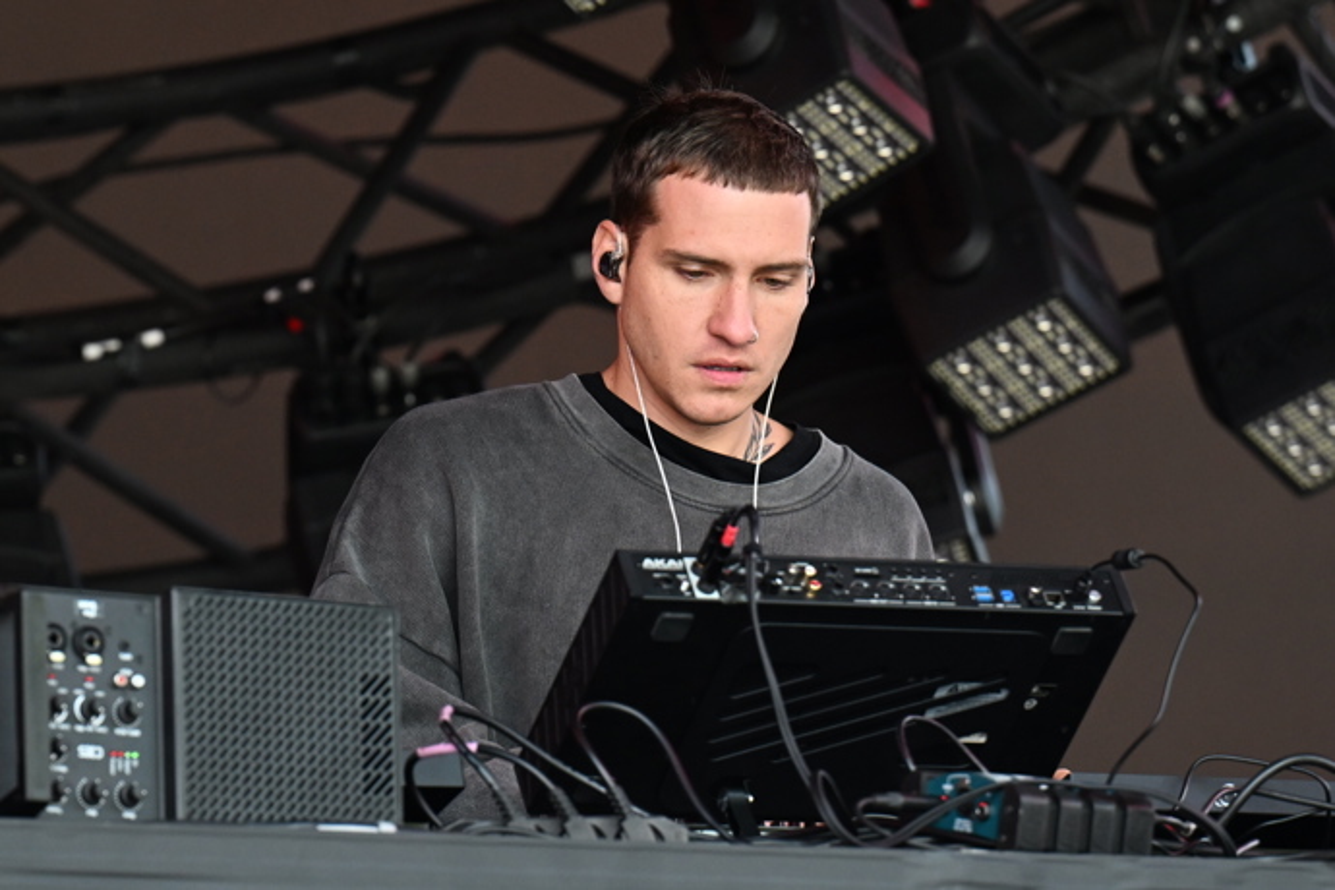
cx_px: 668
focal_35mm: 300
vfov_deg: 4.6
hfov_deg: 6.9
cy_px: 445
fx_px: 11124
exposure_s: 1/640
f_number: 4
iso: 1250
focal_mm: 200
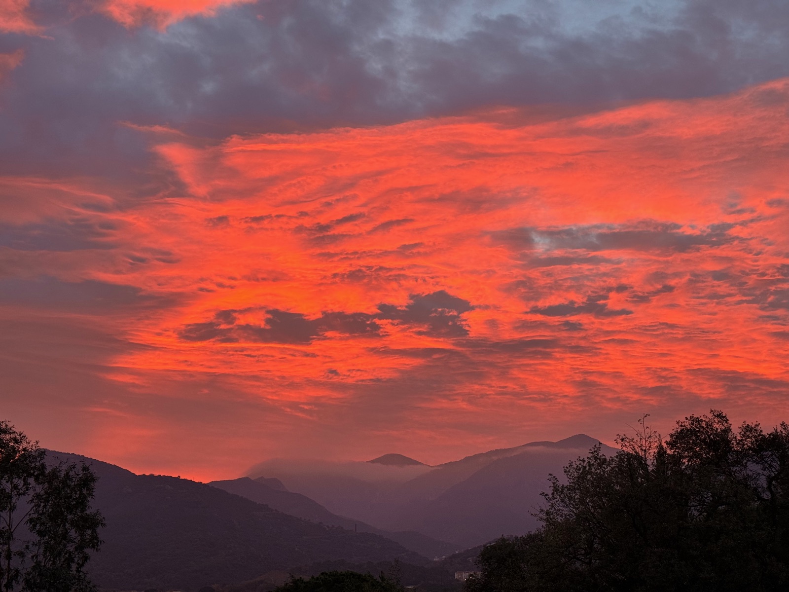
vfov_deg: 30.3
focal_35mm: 48
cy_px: 296
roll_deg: -0.3
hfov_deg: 39.7
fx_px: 1094
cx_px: 394
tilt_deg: +15.5
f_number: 1.78
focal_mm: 6.86
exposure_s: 1/75
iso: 100
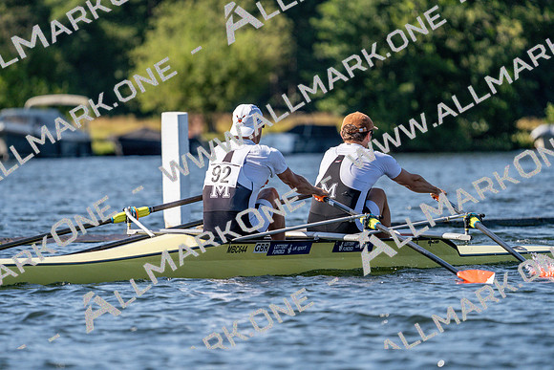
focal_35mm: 385
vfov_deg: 3.6
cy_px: 185
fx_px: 5926
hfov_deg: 5.4
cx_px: 277
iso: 320
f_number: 6.3
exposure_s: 1/1600
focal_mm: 385
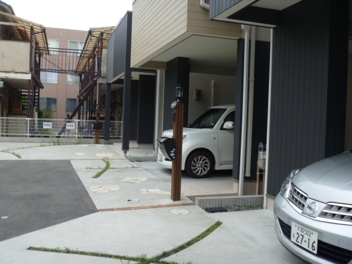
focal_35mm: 35
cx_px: 176
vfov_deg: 40.7
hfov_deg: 52.6
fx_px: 356
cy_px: 132
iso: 80
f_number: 3.5
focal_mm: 6.3
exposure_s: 1/200
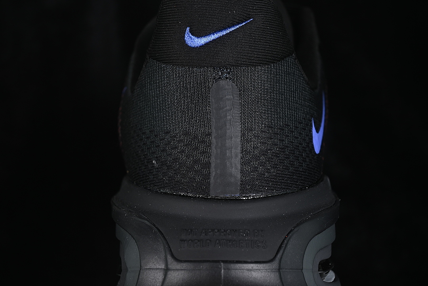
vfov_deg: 18.2
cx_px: 214
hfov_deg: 27.0
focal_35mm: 75
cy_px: 143
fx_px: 892
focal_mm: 50
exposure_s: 1/50
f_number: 6.3
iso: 160
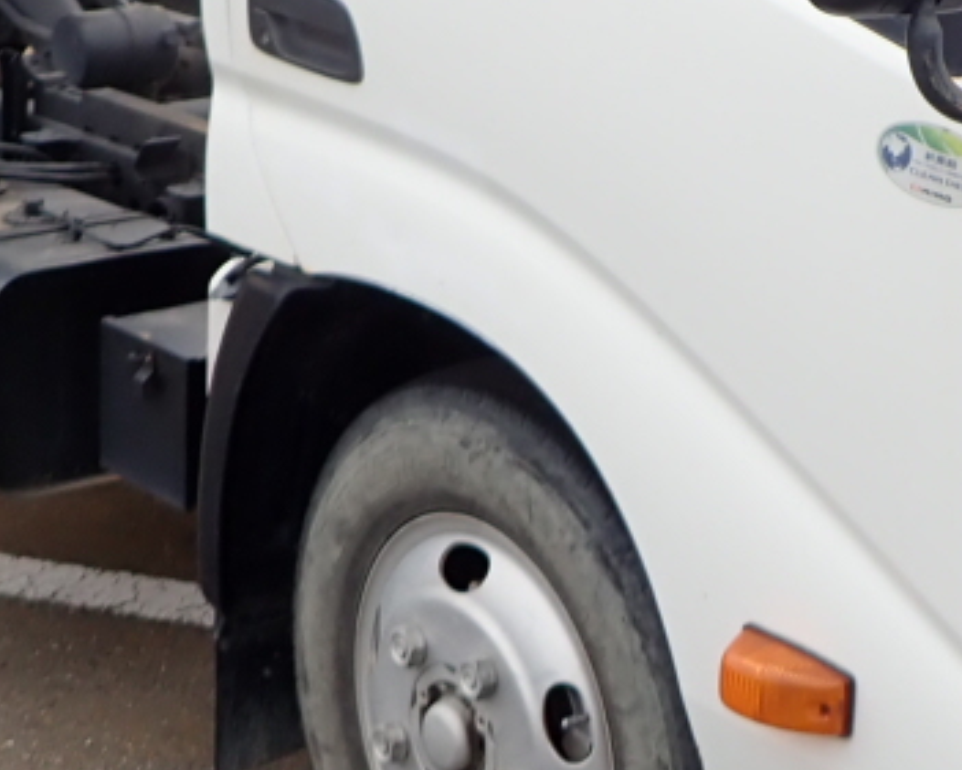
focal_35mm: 89
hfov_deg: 21.3
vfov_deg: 16.6
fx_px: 2535
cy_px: -129
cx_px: 740
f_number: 2.8
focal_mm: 4.5
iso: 100
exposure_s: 1/800
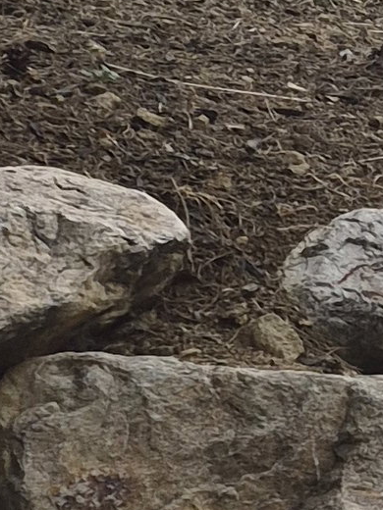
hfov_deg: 6.9
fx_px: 2611
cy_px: 382
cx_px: 1389
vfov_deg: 11.1
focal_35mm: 177
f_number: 1.8
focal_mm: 5.4
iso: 80
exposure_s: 1/2064
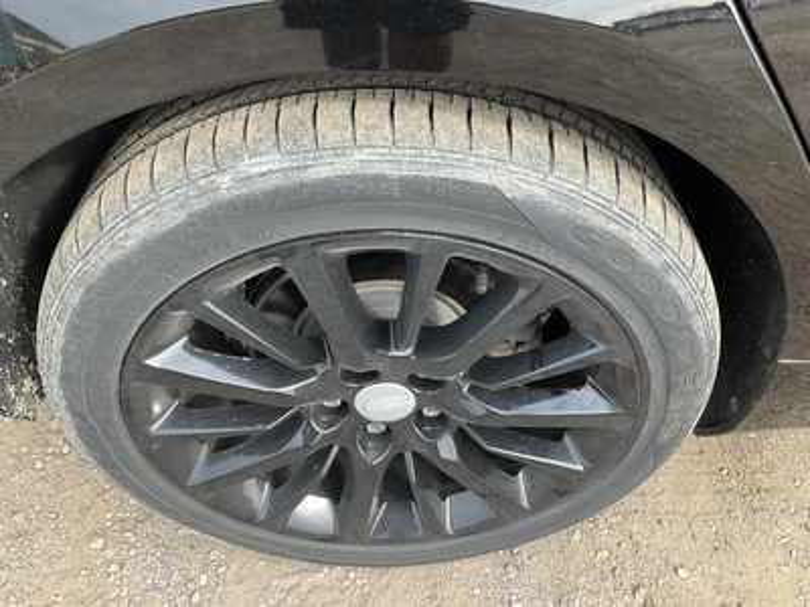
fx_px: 679
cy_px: 304
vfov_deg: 48.2
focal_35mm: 29
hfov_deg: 61.7
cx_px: 405
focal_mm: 3
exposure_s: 1/207
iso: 25
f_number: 1.8
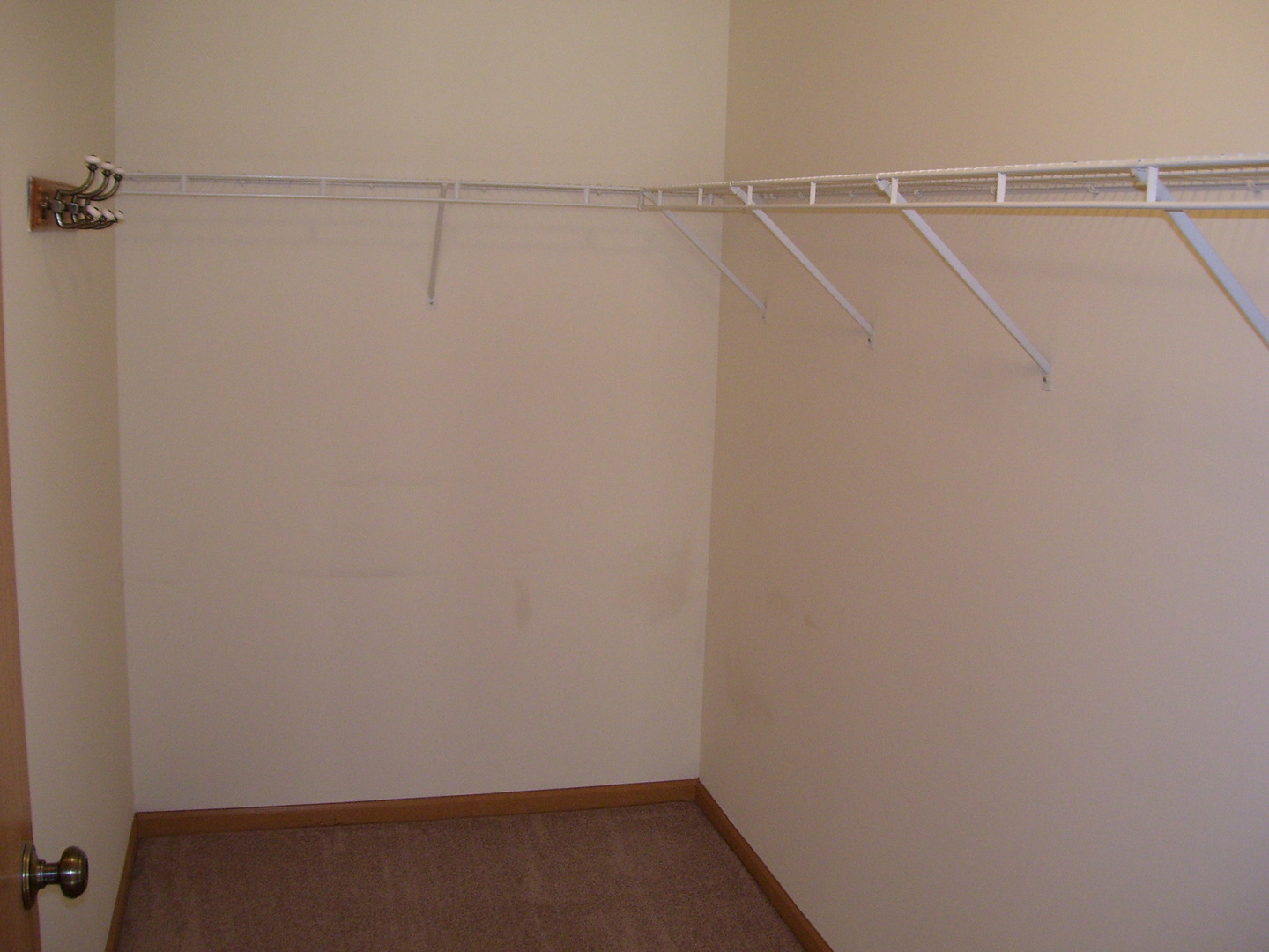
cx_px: 634
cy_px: 476
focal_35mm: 37
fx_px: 1356
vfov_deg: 38.7
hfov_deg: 50.1
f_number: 2.7
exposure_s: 1/60
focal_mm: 6
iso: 125
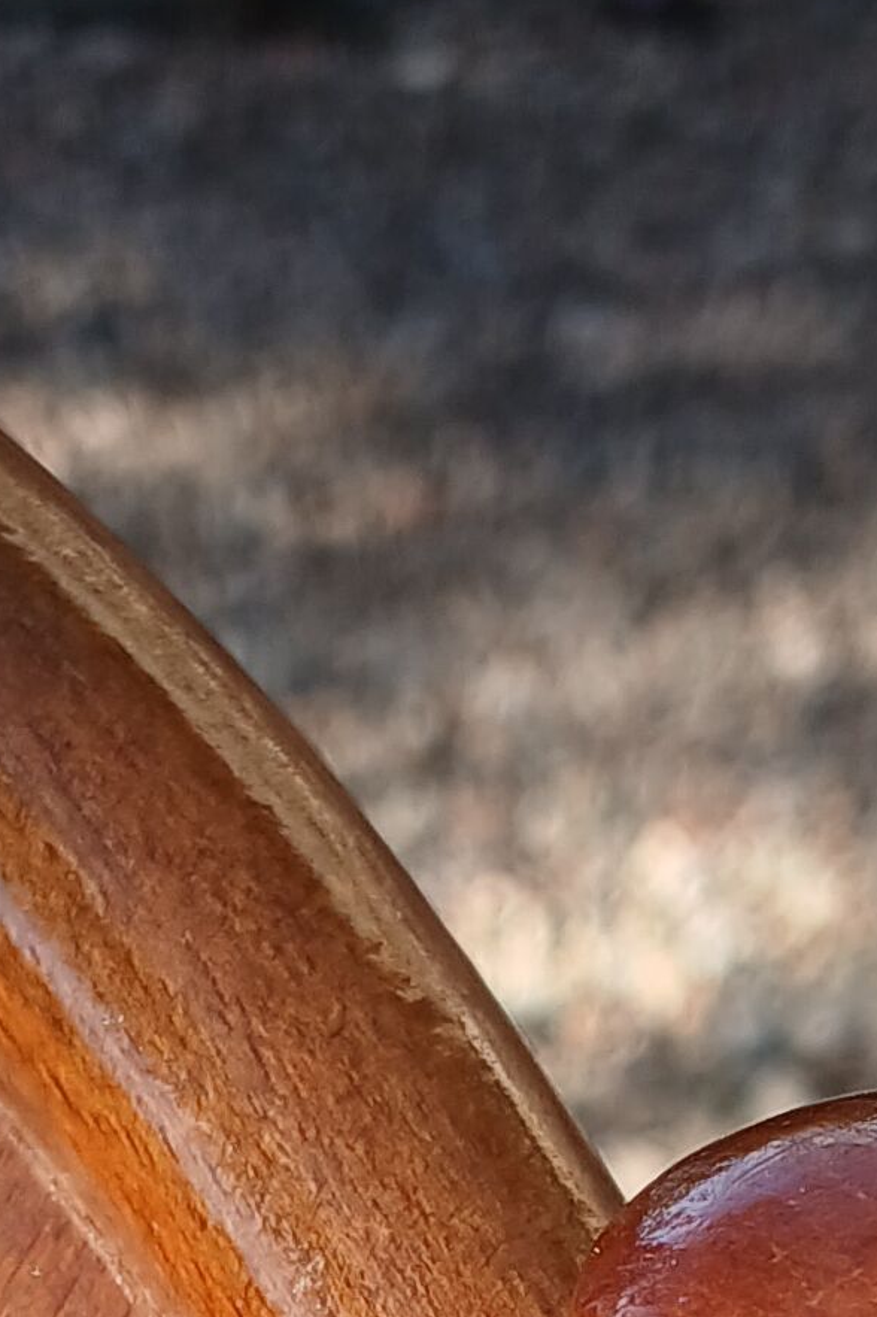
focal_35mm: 125
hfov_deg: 11.0
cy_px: 1572
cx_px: 401
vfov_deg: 15.8
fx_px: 4571
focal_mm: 3.98
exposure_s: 1/182
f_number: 1.8
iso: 20
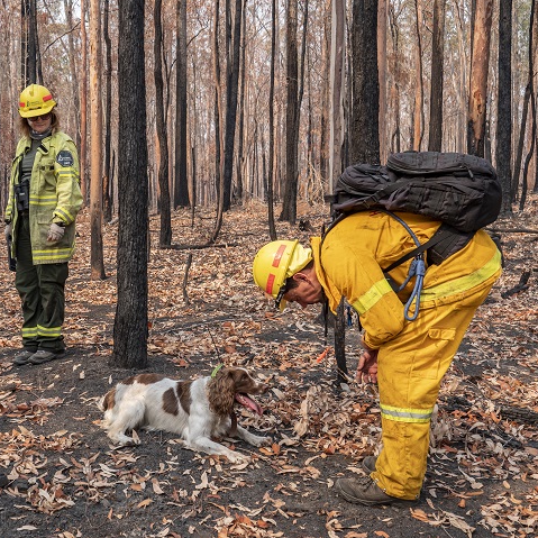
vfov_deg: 35.4
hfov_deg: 35.0
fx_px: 844
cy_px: 270
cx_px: 179
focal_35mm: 48
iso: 200
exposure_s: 1/320
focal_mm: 20
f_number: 4.5
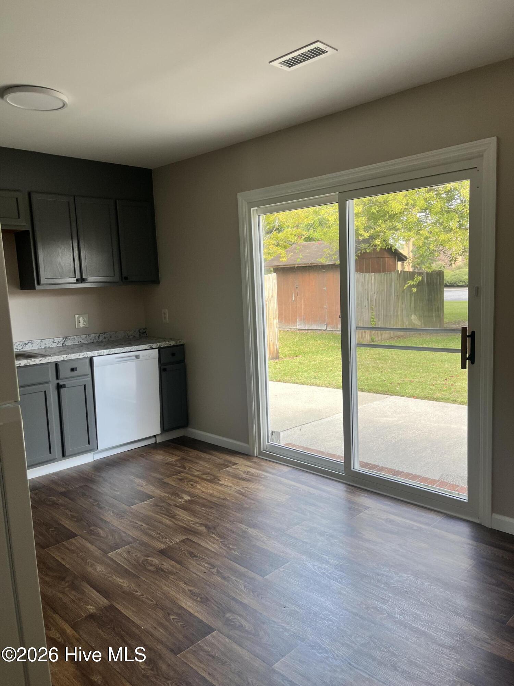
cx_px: 257
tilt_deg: -5.8
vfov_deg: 67.3
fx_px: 515
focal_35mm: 26
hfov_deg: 53.1
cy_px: 343
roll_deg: +2.1
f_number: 1.6
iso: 50
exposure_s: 1/122
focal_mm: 5.1
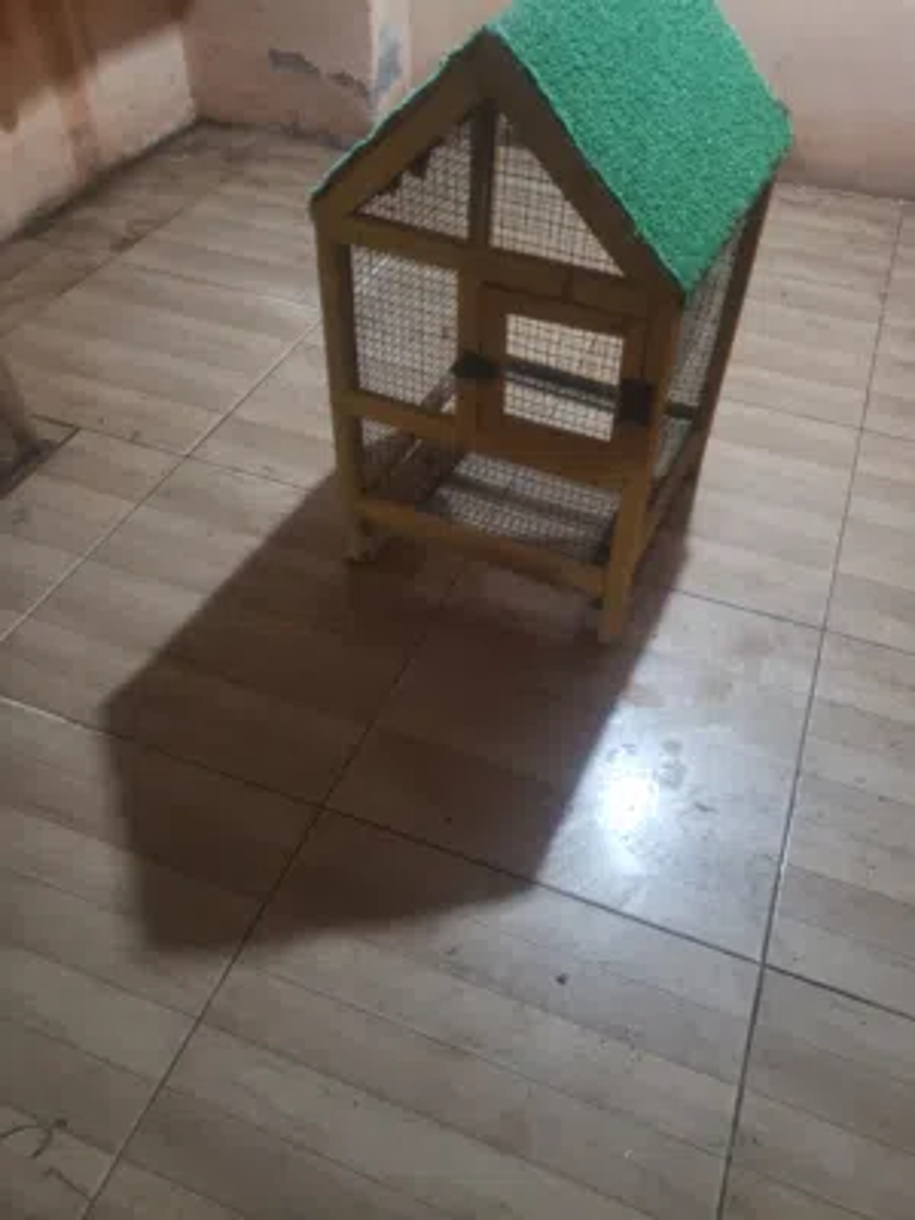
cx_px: 458
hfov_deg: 53.1
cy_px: 610
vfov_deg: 67.3
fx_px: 916
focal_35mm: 26
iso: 320
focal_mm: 4.3
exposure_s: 1/10
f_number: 1.5
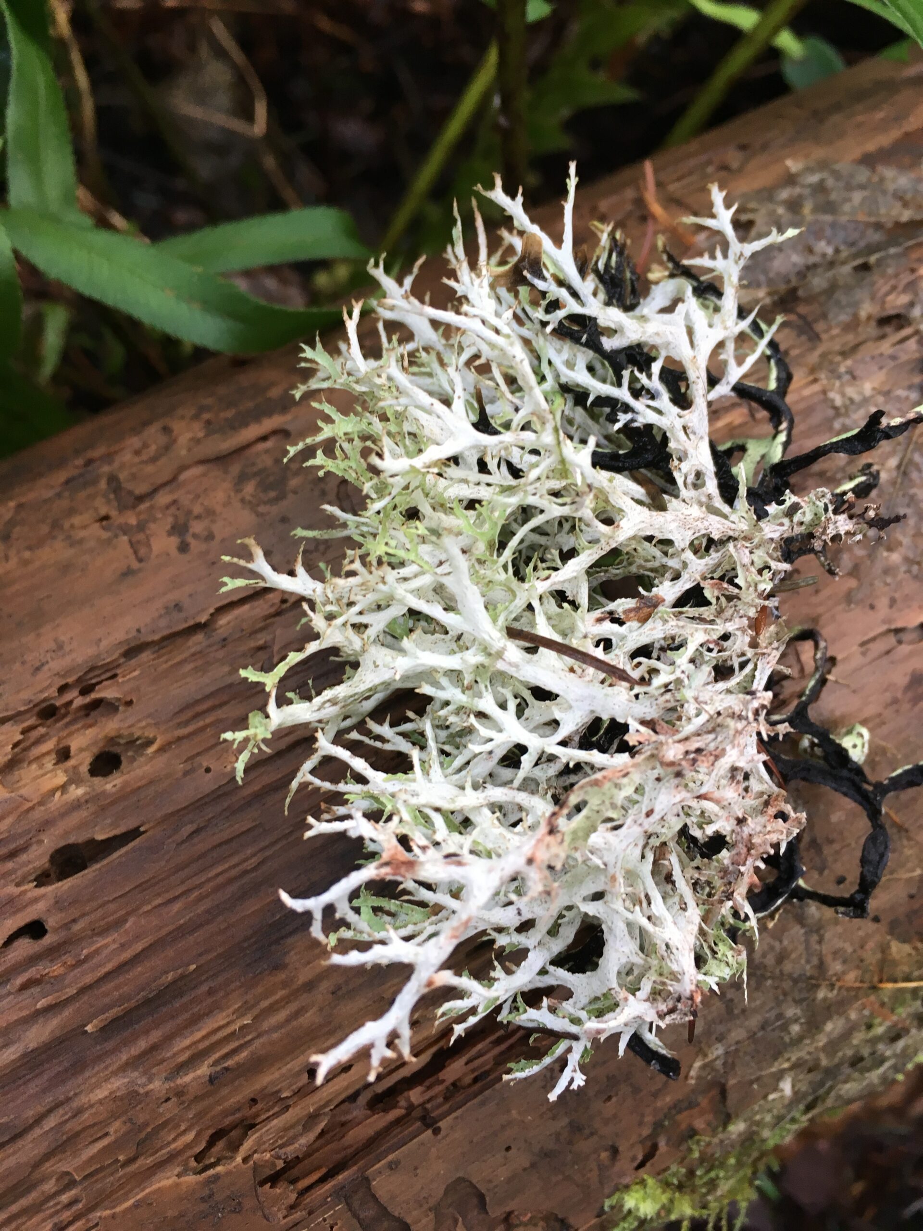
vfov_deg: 61.7
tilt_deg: -73.2
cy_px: 616
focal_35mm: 29
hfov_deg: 48.2
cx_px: 462
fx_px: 1031
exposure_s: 1/30
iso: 50
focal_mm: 4.15
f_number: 2.2
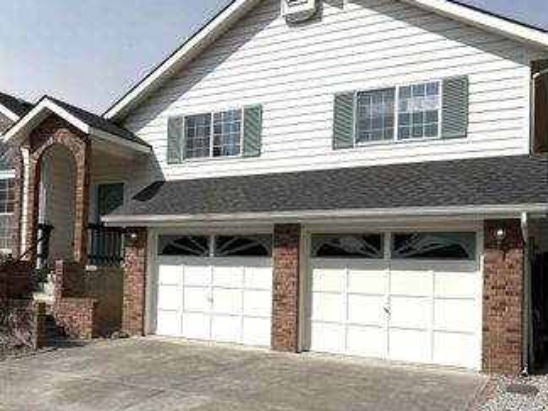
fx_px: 586
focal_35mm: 37
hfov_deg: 49.2
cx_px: 179
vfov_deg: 38.4
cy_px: 258
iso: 80
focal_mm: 6.76
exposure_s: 1/10309
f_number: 1.78
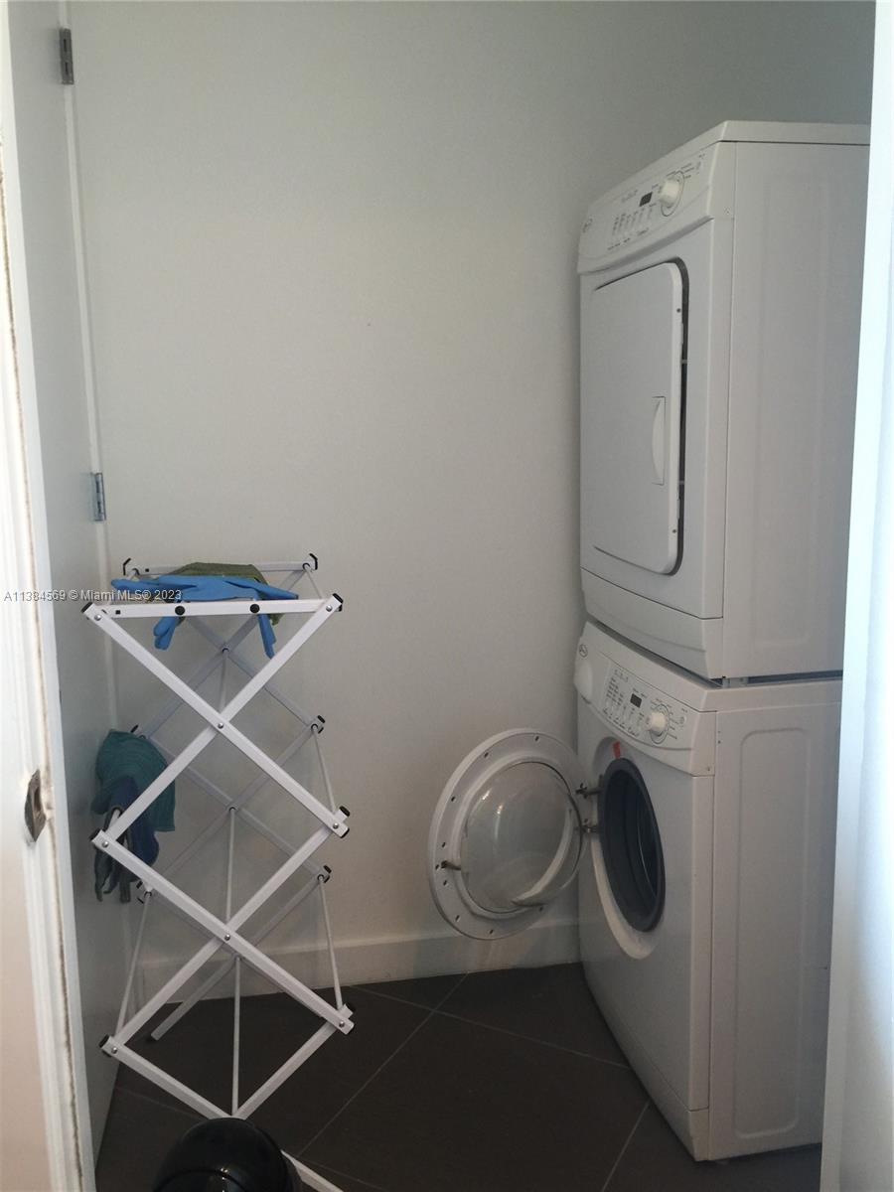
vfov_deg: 61.7
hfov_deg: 48.2
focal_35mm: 29
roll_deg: +0.6
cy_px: 596
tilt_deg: -9.0
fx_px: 999
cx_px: 447
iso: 50
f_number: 2.2
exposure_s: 1/15
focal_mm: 4.15
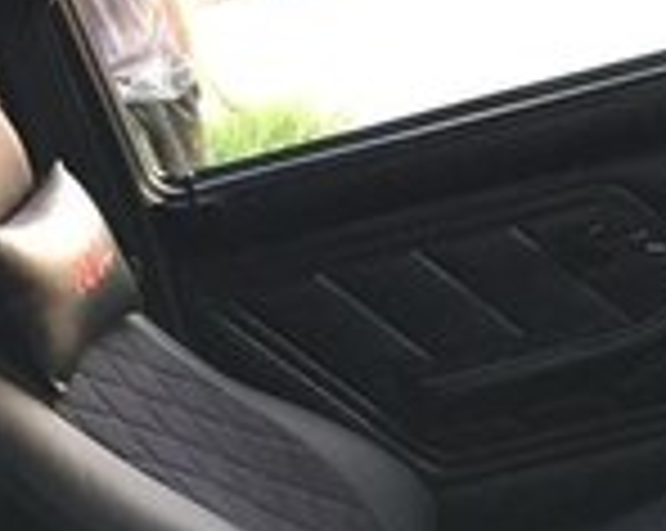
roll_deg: +15.4
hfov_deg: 20.1
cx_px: 454
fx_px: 1870
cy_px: 724
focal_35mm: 95
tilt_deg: -27.1
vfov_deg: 15.3
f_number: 2.2
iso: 50
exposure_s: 1/33
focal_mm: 4.15
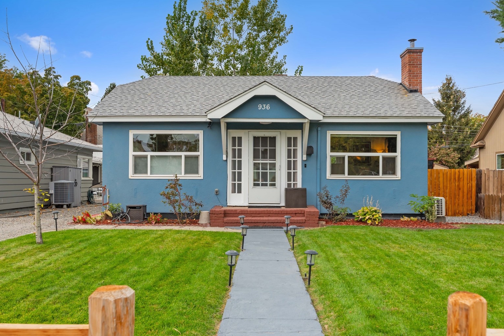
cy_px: 174
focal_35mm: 33
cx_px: 258
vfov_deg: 40.0
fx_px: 462
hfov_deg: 57.2
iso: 100
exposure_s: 1/640
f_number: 7.1
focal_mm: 30
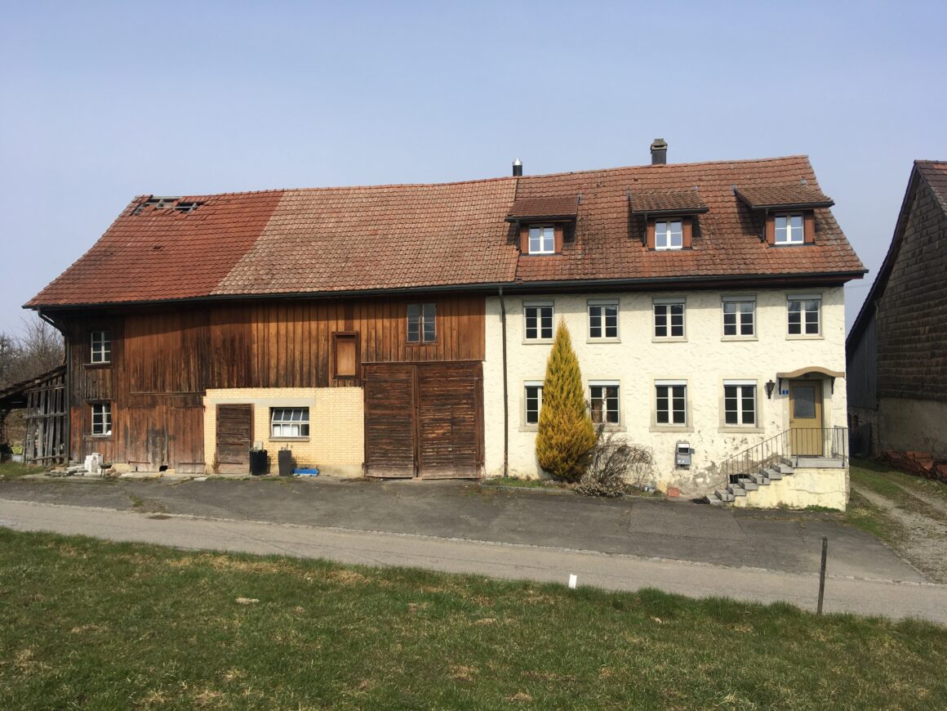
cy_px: 356
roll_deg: -0.7
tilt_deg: -1.2
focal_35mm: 29
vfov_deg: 48.2
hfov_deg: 61.7
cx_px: 474
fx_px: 793
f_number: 2.2
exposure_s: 1/1451
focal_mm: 4.15
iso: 25
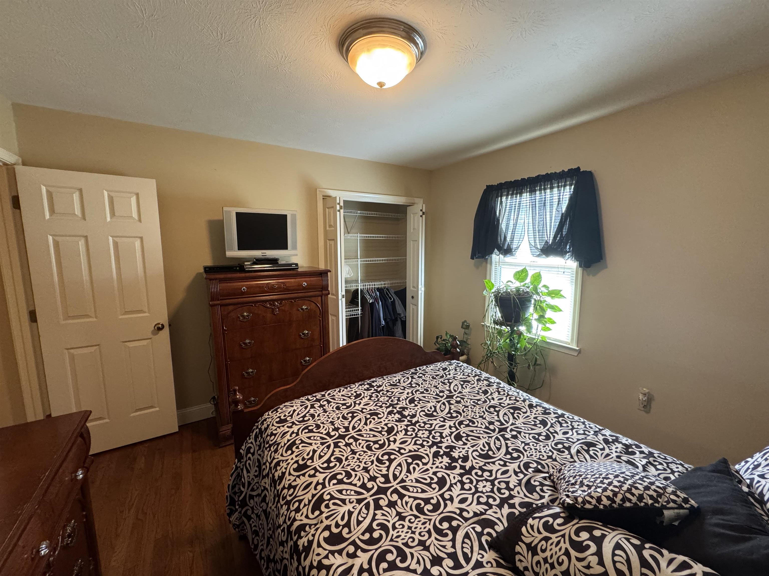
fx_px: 311
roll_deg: -0.2
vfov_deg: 85.7
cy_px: 288
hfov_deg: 102.1
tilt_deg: -8.5
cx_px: 384
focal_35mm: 14
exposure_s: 1/60
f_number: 2.2
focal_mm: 2.22
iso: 500
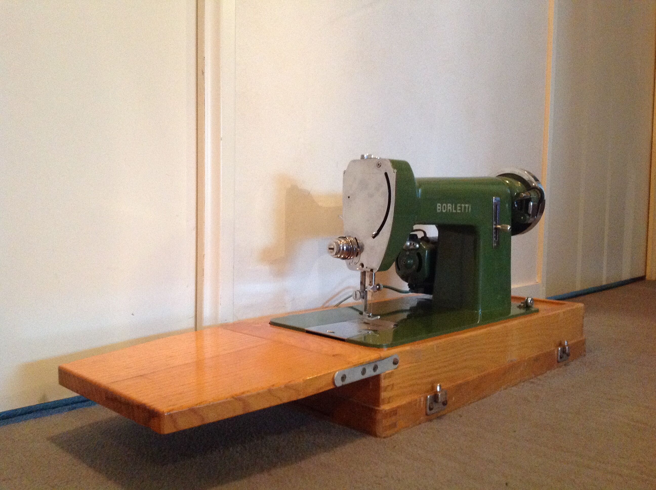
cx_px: 328
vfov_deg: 40.6
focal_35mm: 35
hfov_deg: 52.7
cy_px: 245
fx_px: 662
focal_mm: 4.28
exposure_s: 1/17
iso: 500
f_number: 2.4
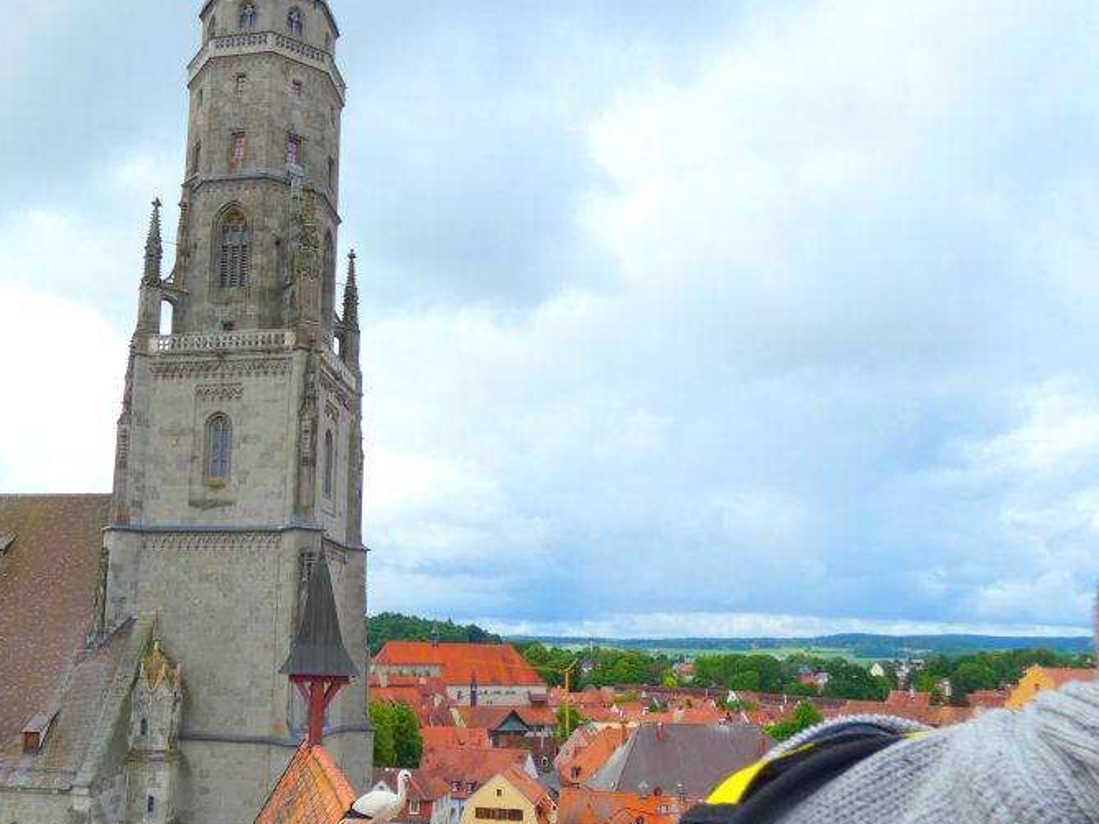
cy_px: 479
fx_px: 984
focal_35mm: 31
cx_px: 418
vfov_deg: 45.3
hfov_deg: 57.7
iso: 80
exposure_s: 1/800
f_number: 3
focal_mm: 4.1
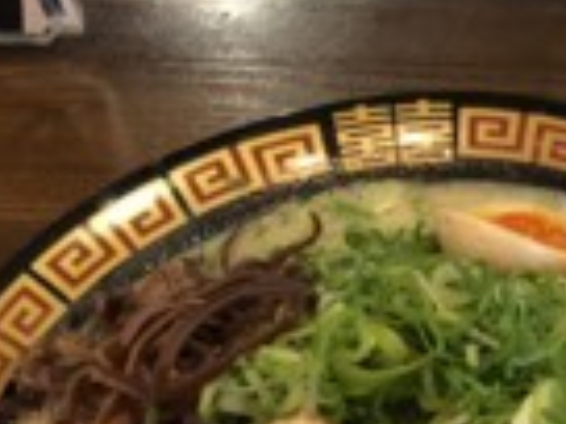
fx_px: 1521
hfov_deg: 19.4
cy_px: 511
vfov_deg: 15.3
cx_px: 749
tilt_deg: -50.8
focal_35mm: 93
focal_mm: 4
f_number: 1.8
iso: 64
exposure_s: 1/15
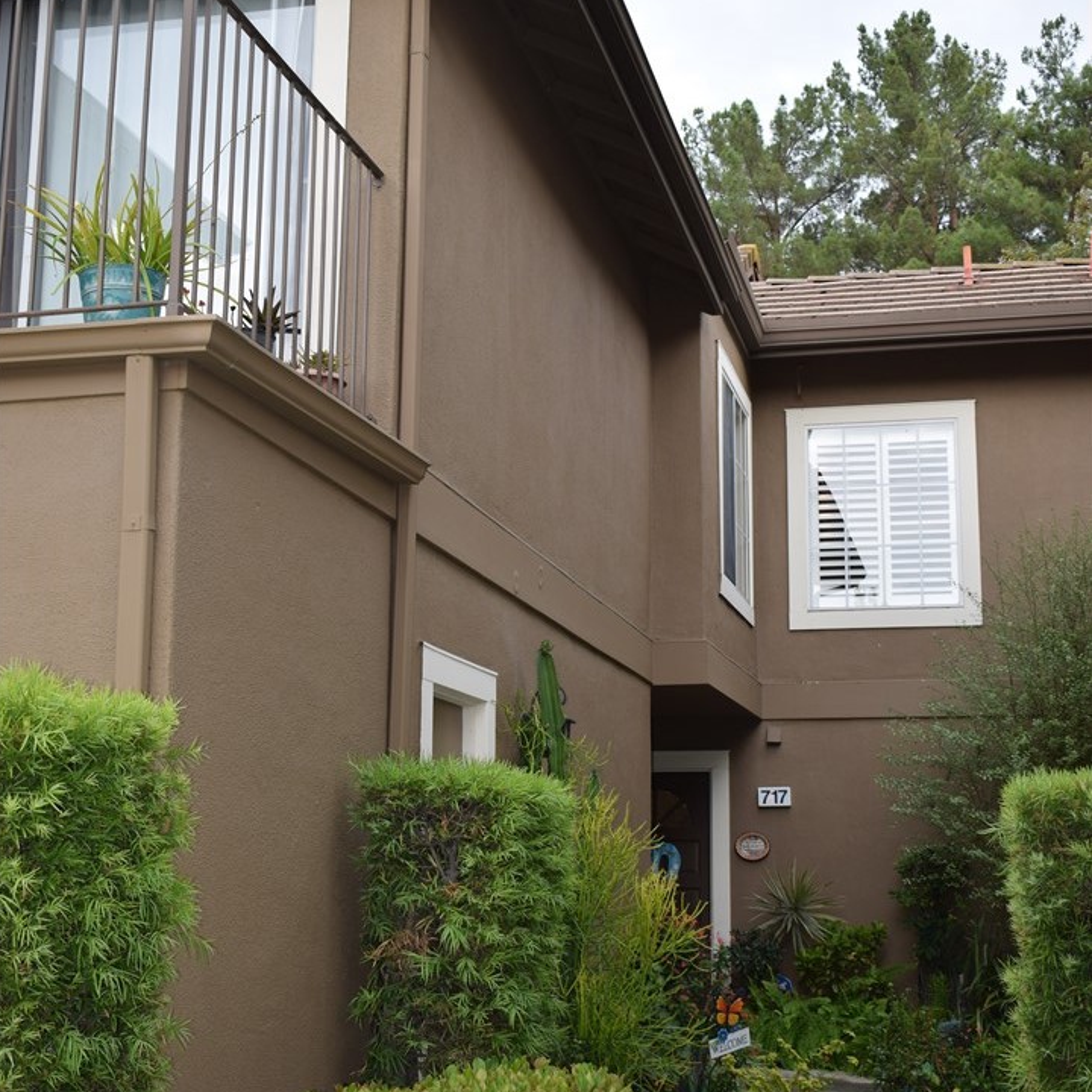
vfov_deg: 34.0
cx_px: 544
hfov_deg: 34.0
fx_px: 1785
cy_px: 517
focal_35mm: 50
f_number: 5.6
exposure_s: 1/125
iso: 110
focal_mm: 26
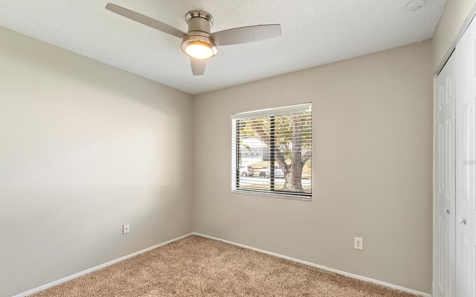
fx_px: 208
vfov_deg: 71.1
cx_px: 242
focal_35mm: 16
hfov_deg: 97.8
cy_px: 162
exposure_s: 1/1.25
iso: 200
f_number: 11
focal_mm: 10
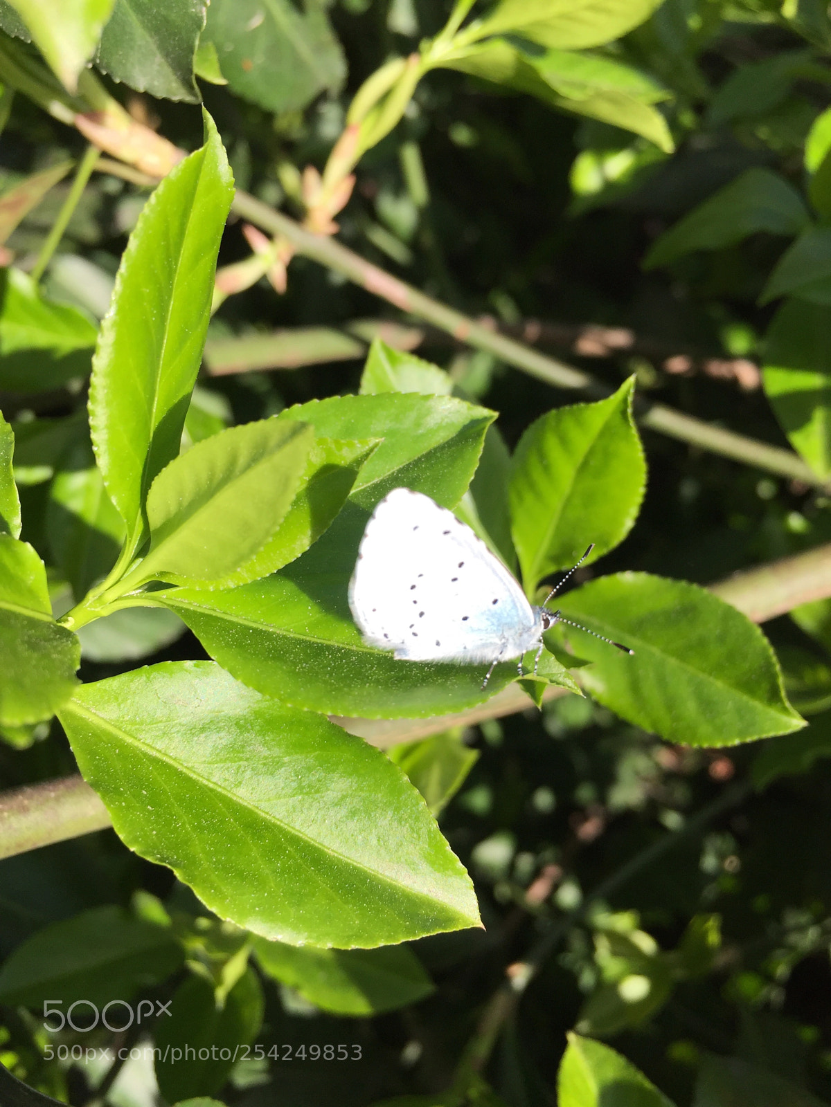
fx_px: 928
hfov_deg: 48.2
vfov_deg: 61.7
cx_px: 416
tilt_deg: -60.3
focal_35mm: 29
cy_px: 554
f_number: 2.2
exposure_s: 1/842
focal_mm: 4.15
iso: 32
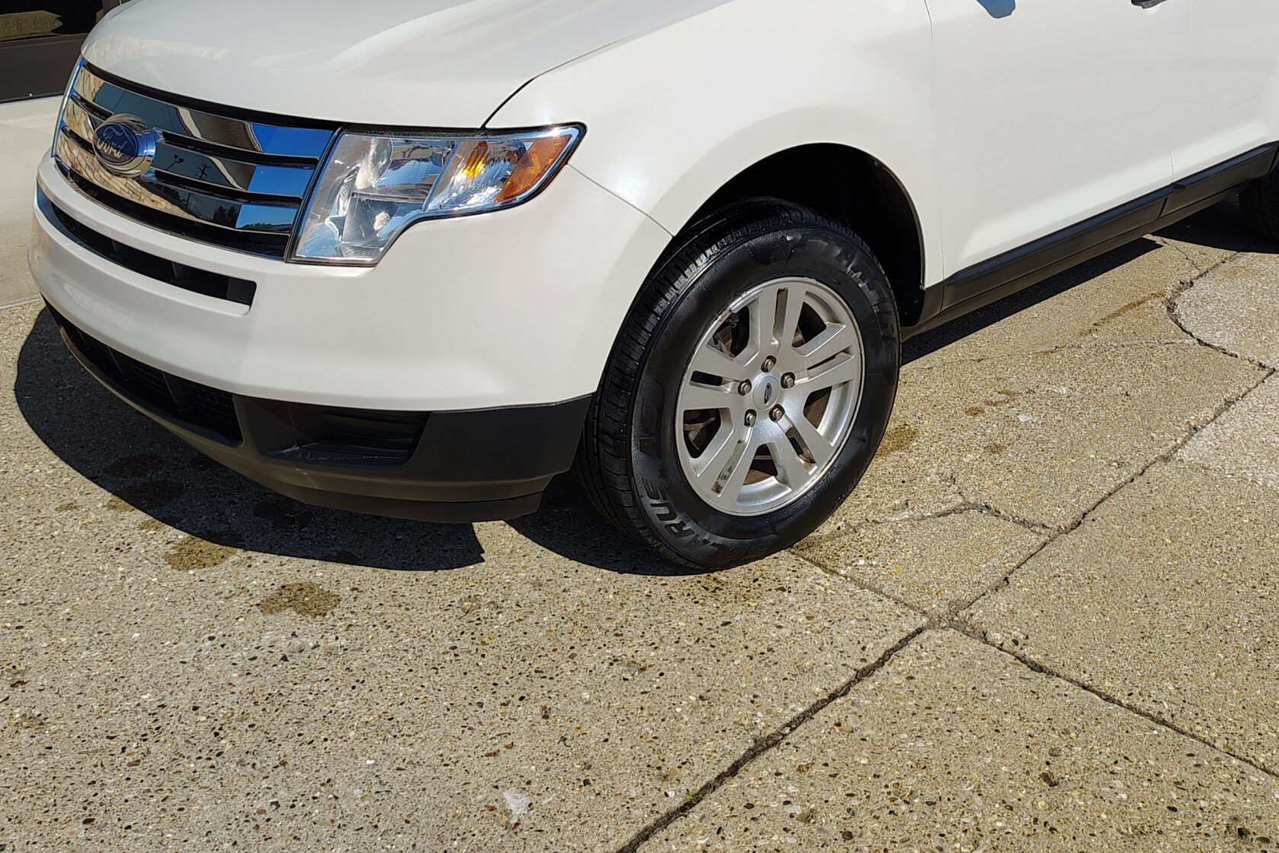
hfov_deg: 50.6
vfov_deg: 33.7
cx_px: 712
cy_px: 137
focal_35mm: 38
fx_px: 1350
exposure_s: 1/1158
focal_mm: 5.56
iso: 100
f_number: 1.8
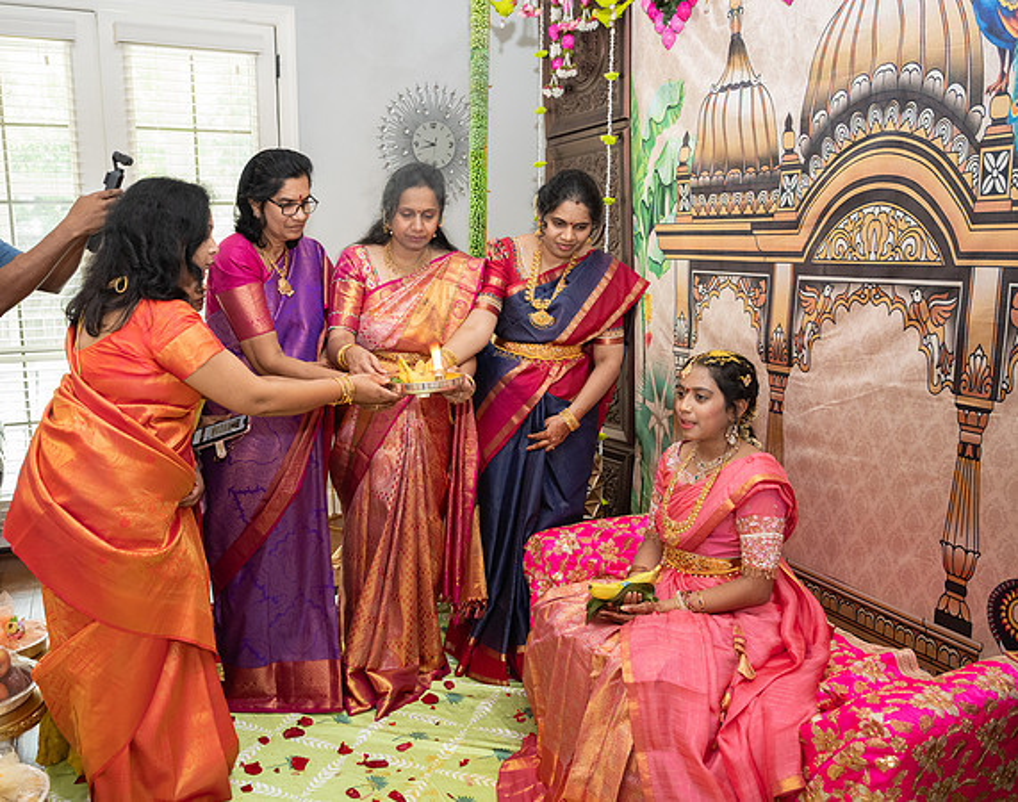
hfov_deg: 60.7
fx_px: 862
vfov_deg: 49.9
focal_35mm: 29
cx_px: 416
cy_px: 401
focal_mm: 24
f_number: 3.5
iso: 800
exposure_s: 1/160
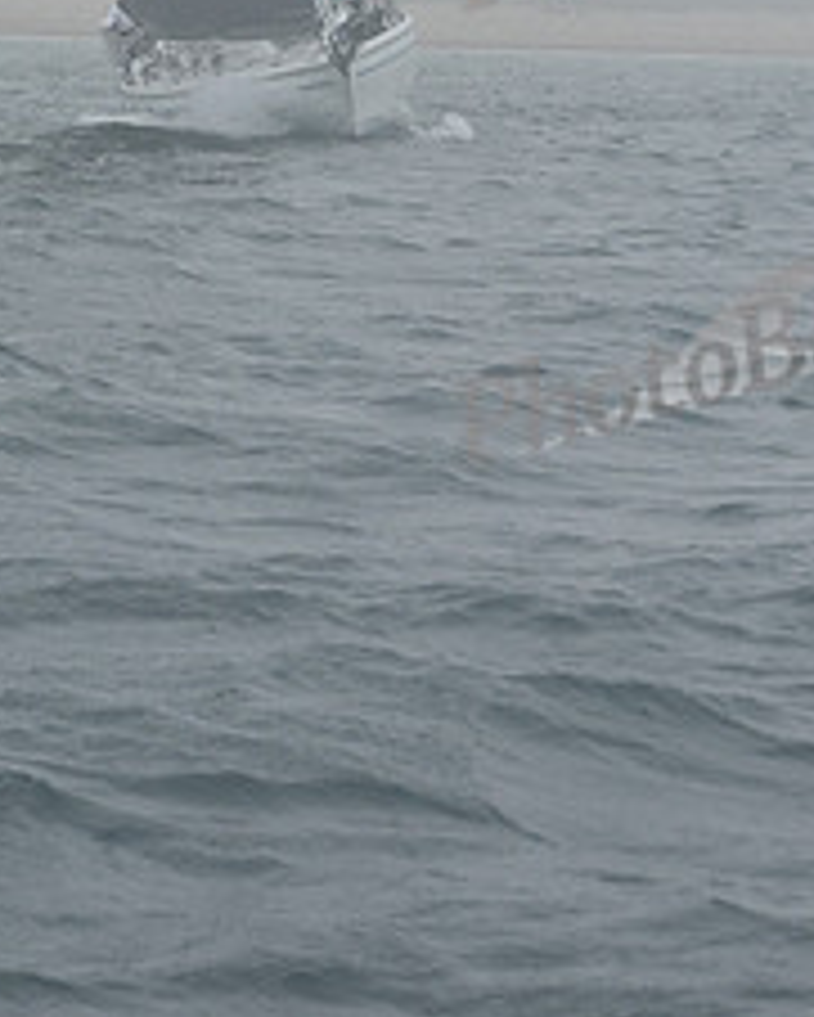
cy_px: -274
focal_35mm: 222
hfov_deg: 7.0
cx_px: 223
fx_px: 6681
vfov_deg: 8.6
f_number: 10
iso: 250
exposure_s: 1/800
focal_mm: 92
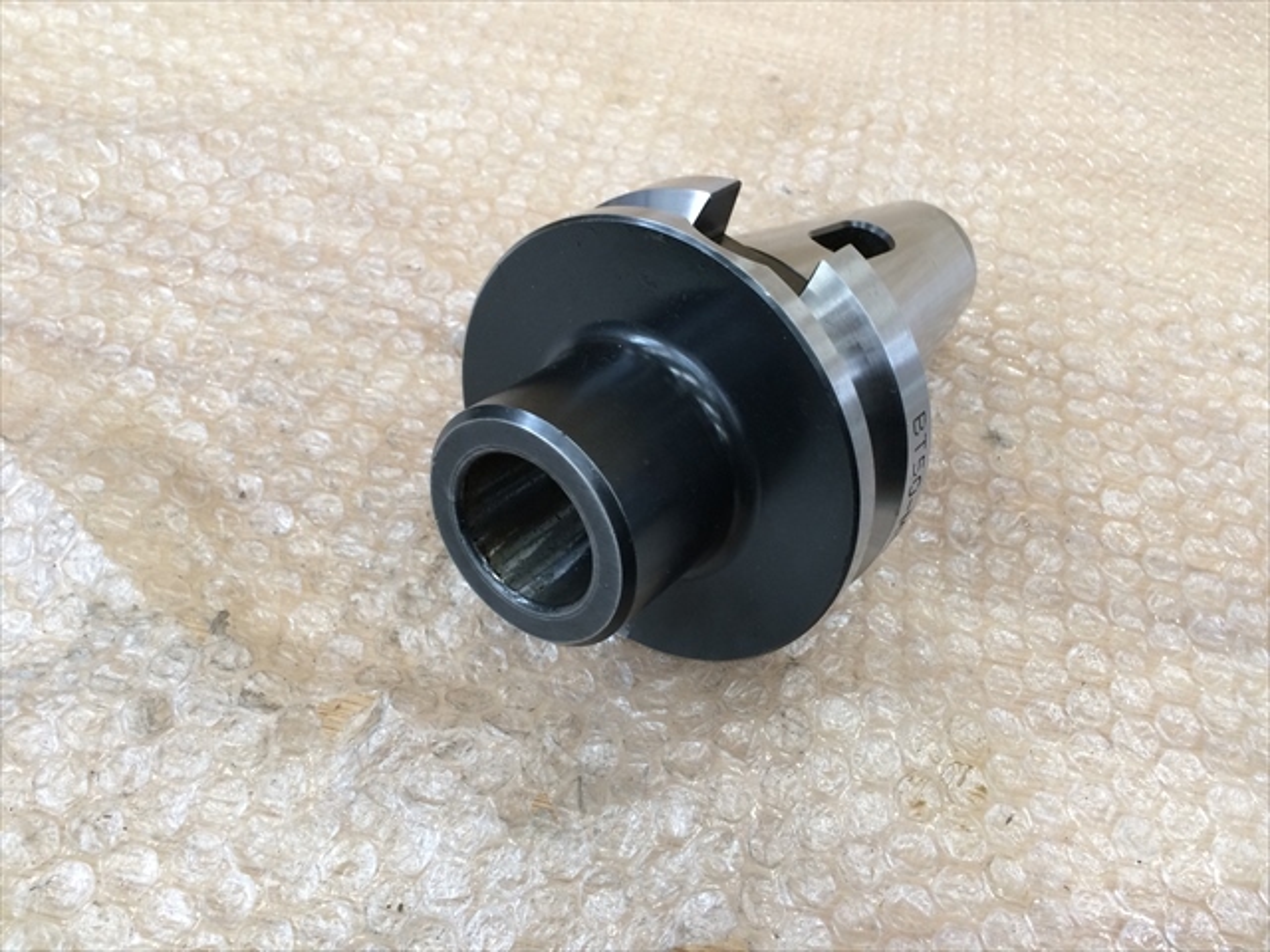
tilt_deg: -53.1
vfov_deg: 48.2
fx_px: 1064
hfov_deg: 61.7
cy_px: 476
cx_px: 635
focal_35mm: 29
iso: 80
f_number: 2.2
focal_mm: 4.15
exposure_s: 1/30
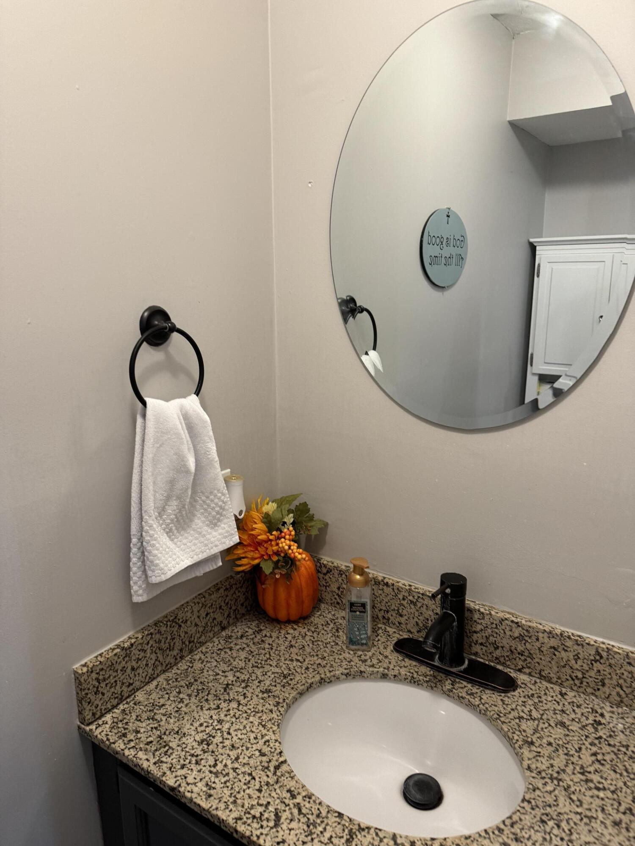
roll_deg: +0.6
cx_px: 318
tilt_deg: -13.2
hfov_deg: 56.8
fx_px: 587
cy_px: 423
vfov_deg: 71.6
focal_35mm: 24
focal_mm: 6.86
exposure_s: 1/60
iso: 250
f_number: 1.78
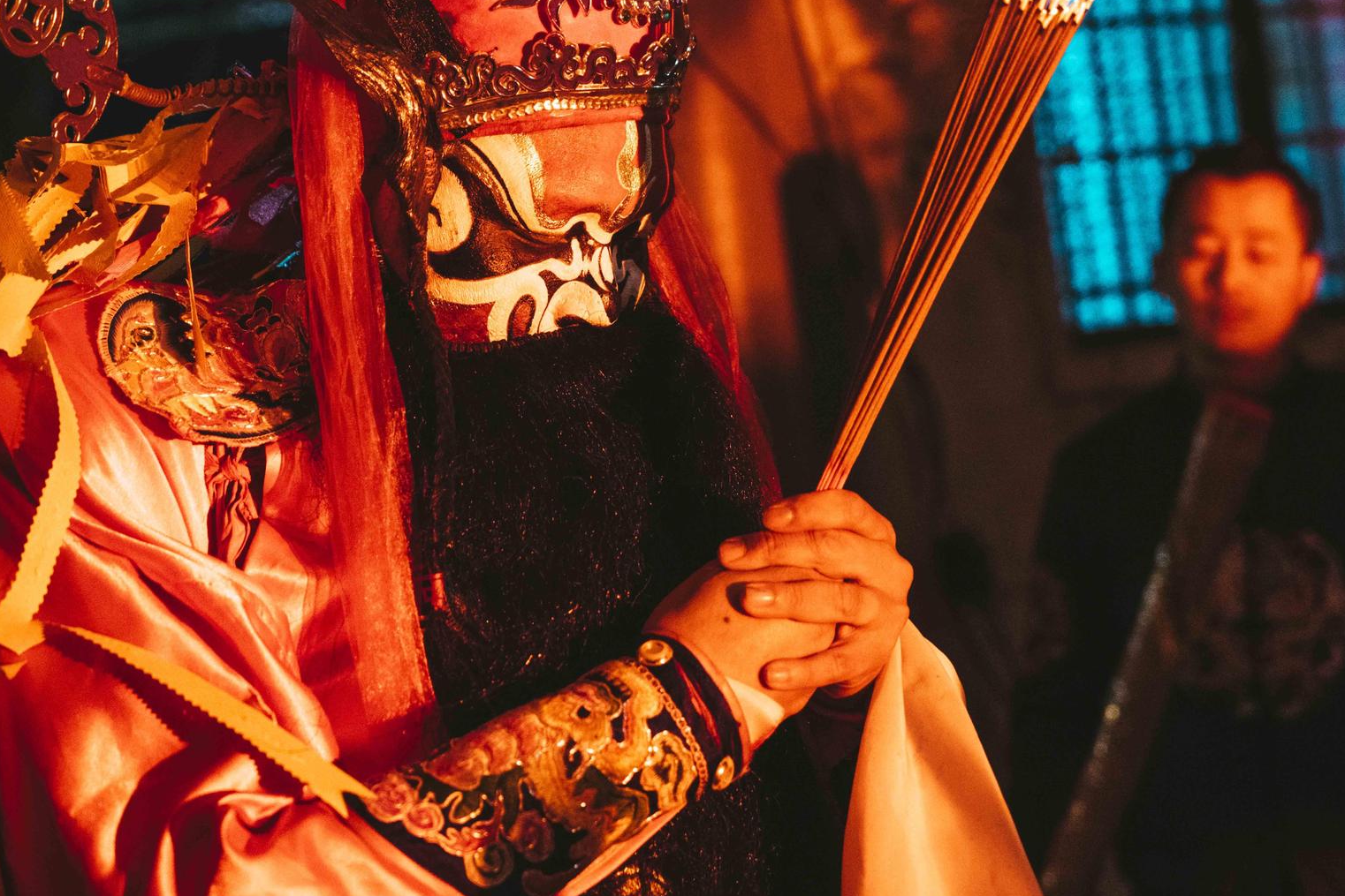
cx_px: 597
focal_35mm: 92
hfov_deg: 22.1
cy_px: 329
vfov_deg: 14.9
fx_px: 3437
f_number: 4
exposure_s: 1/125
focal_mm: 70
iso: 8000
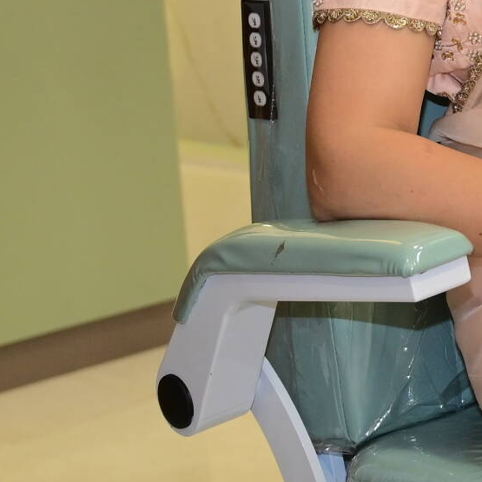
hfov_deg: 8.8
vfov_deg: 9.7
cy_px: -228
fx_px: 2773
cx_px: 1220
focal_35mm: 176
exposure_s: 1/125
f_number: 4
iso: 800
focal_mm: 38
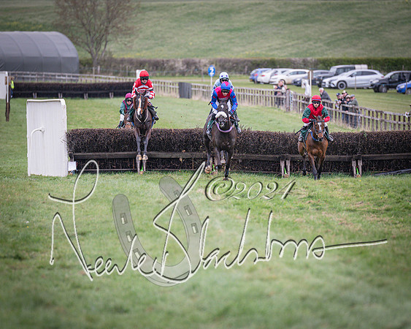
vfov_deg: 4.6
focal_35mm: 338
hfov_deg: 5.7
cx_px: 207
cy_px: 164
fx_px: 4110
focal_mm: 200
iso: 800
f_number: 2.8
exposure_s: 1/1600
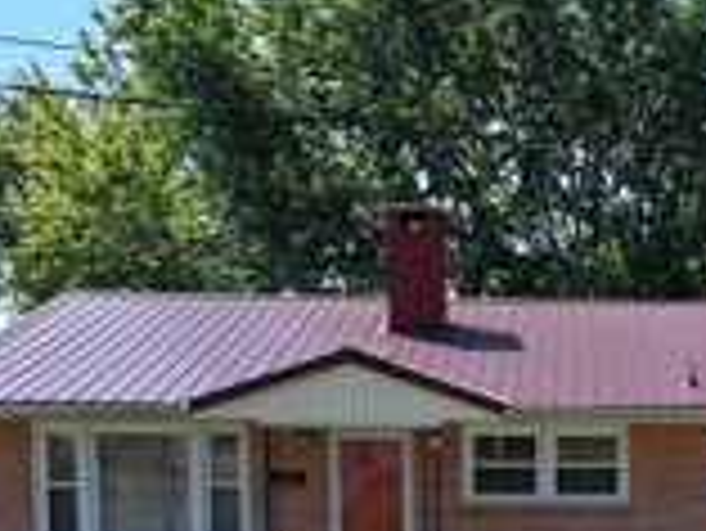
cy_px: 558
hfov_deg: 30.0
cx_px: 666
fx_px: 1245
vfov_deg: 22.9
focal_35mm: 61
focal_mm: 12.29
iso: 150
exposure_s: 1/2000
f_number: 2.8
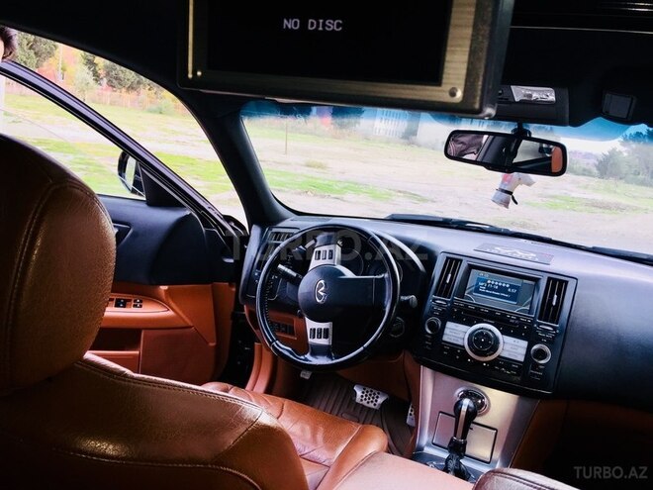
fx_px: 547
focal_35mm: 29
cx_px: 326
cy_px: 245
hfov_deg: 61.7
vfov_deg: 48.2
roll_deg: -10.5
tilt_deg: -13.4
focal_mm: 4.15
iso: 32
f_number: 2.2
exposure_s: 1/116
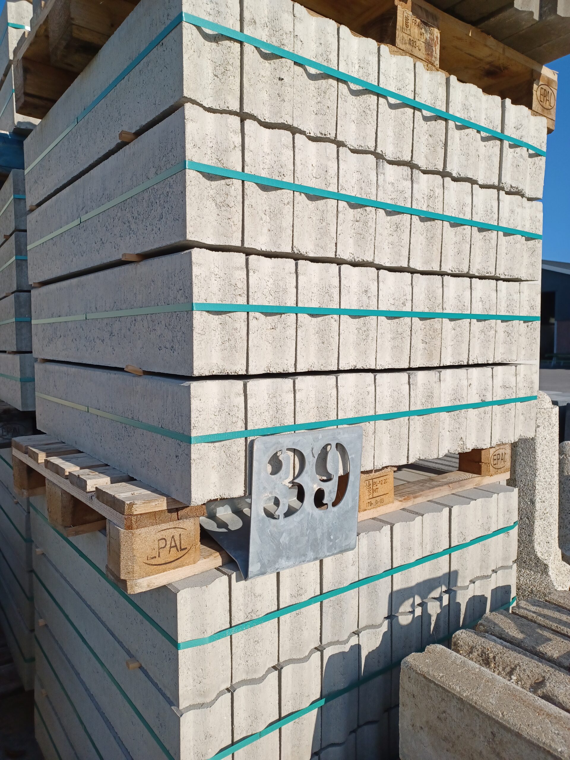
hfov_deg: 54.9
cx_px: 285
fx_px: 549
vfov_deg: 69.4
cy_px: 380
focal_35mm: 25
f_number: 1.8
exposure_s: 1/578
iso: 32
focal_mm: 4.6
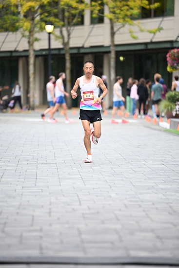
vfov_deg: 10.3
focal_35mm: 200
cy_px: 134
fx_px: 1491
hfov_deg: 6.9
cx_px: 90
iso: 1250
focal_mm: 200
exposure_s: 1/1600
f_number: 2.8
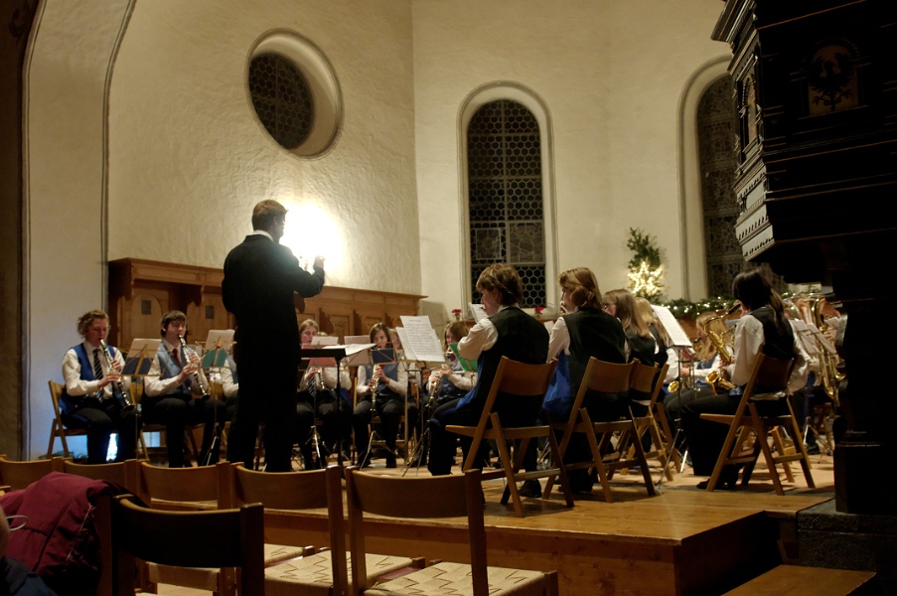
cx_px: 448
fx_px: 896
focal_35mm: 36
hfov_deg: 53.2
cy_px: 298
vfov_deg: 36.8
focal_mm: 24
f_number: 2.8
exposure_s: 1/40
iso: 1600
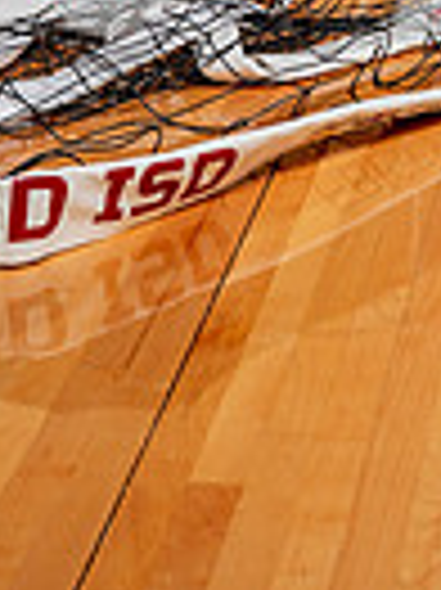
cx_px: 558
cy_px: -419
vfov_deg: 13.6
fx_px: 2246
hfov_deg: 11.0
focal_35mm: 132
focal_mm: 40
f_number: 5.6
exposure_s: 1/250
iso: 200
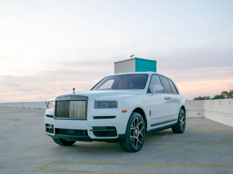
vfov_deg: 38.5
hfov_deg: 50.2
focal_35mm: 37
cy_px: 95
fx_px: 248
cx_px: 127
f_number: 5
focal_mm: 20
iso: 400
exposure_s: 1/100
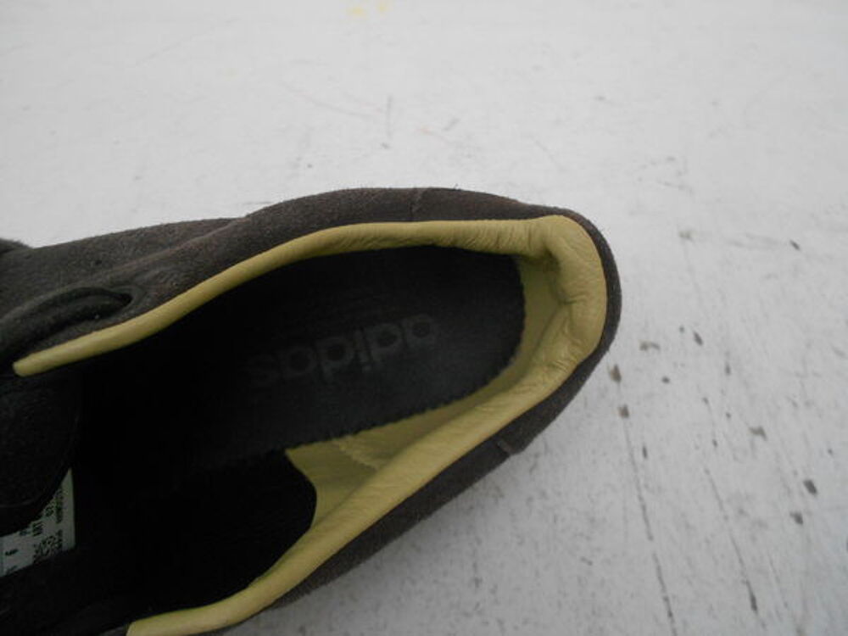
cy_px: 318
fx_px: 637
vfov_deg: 53.1
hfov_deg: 67.3
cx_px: 424
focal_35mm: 26
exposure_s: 1/125
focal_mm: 4.6
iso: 400
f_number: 3.2
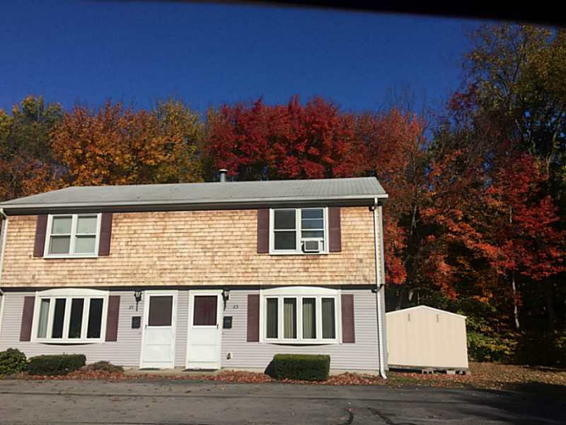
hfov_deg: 61.7
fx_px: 474
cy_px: 212
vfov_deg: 48.2
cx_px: 283
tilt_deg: +13.0
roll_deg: -0.9
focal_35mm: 29
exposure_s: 1/5650
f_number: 2.2
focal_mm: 4.15
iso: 32
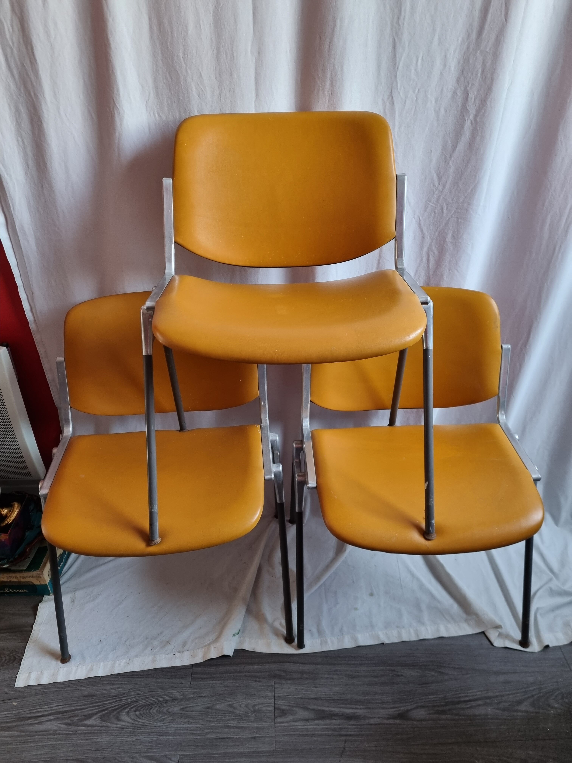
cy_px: 382
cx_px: 286
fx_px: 573
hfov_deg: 53.1
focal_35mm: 26
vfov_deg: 67.3
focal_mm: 5.4
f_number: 1.8
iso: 250
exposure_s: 1/100
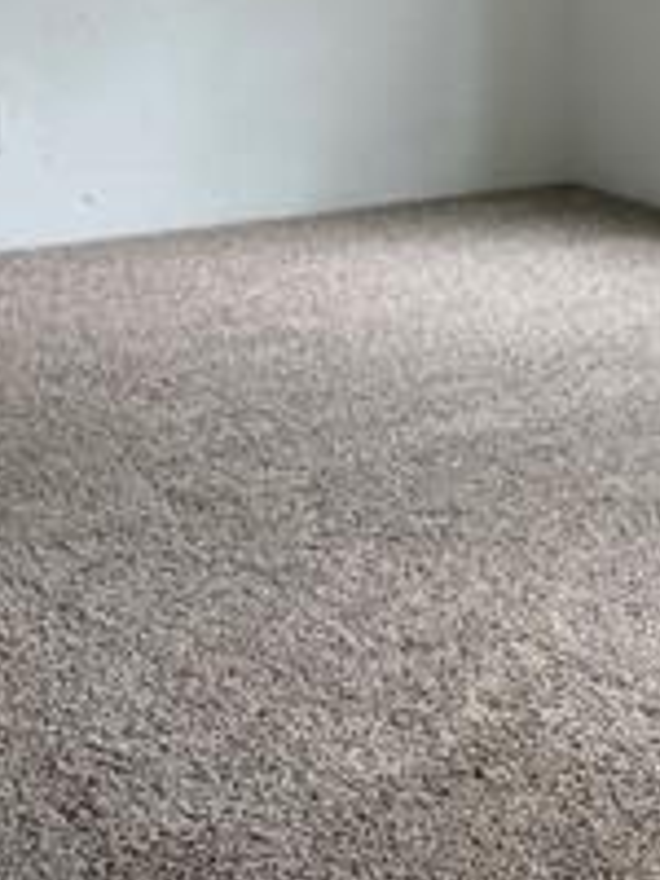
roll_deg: -0.6
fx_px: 2339
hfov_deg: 15.6
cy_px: 541
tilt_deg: -17.7
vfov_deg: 21.3
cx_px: 739
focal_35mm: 92
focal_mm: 6.76
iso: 200
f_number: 1.78
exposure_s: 1/150
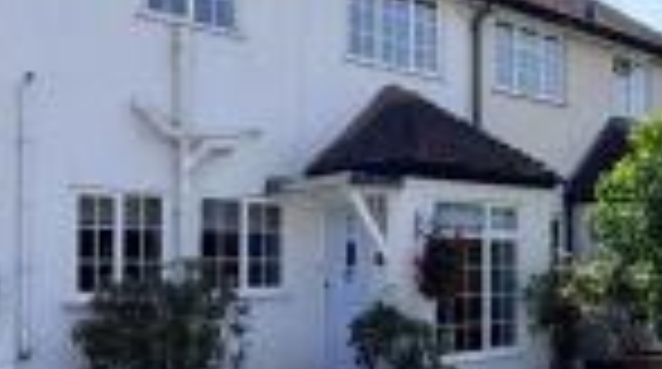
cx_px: 326
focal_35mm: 44
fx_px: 771
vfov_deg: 26.8
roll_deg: +0.4
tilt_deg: +1.1
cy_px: 245
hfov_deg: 46.5
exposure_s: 1/942
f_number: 2.2
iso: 20
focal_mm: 2.22
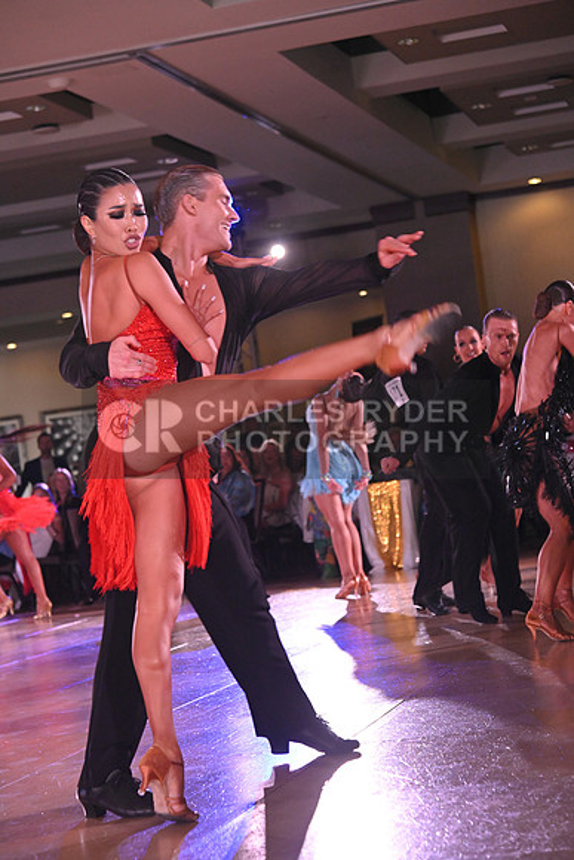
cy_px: 430
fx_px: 2055
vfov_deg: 23.6
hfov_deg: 15.9
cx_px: 287
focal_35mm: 86
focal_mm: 86
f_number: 6.3
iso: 3200
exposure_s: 1/320
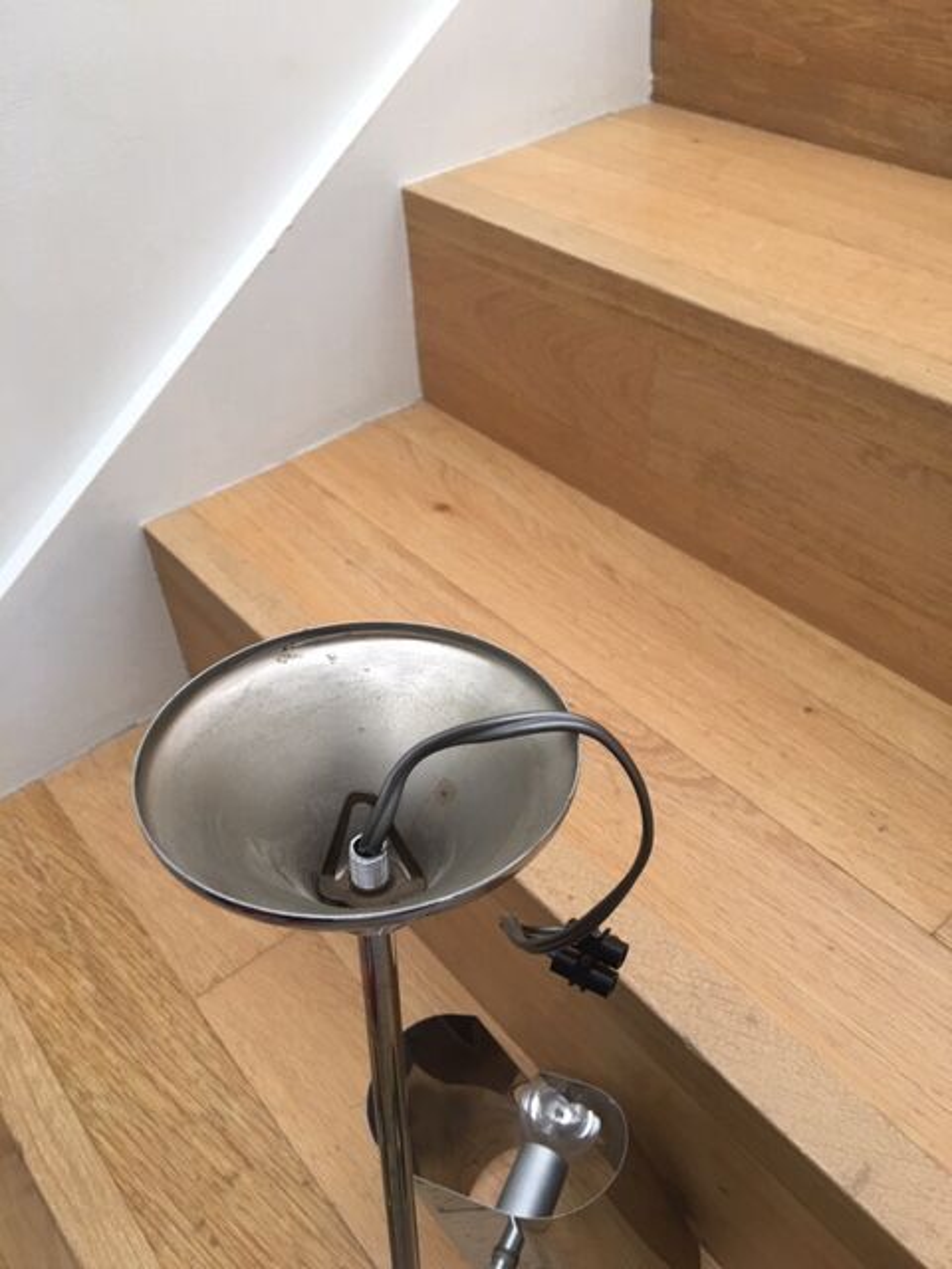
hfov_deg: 48.2
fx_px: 1063
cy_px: 634
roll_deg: +4.5
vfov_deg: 61.7
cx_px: 476
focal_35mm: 29
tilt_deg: -40.5
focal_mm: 4.15
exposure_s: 1/17
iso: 32
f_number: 2.2
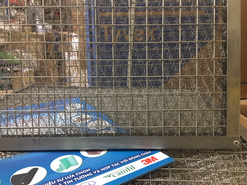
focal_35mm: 29
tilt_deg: -12.8
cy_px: 92
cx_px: 124
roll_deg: +2.1
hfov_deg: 61.7
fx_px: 207
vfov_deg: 48.2
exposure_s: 1/8
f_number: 2.2
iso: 125
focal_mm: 4.15
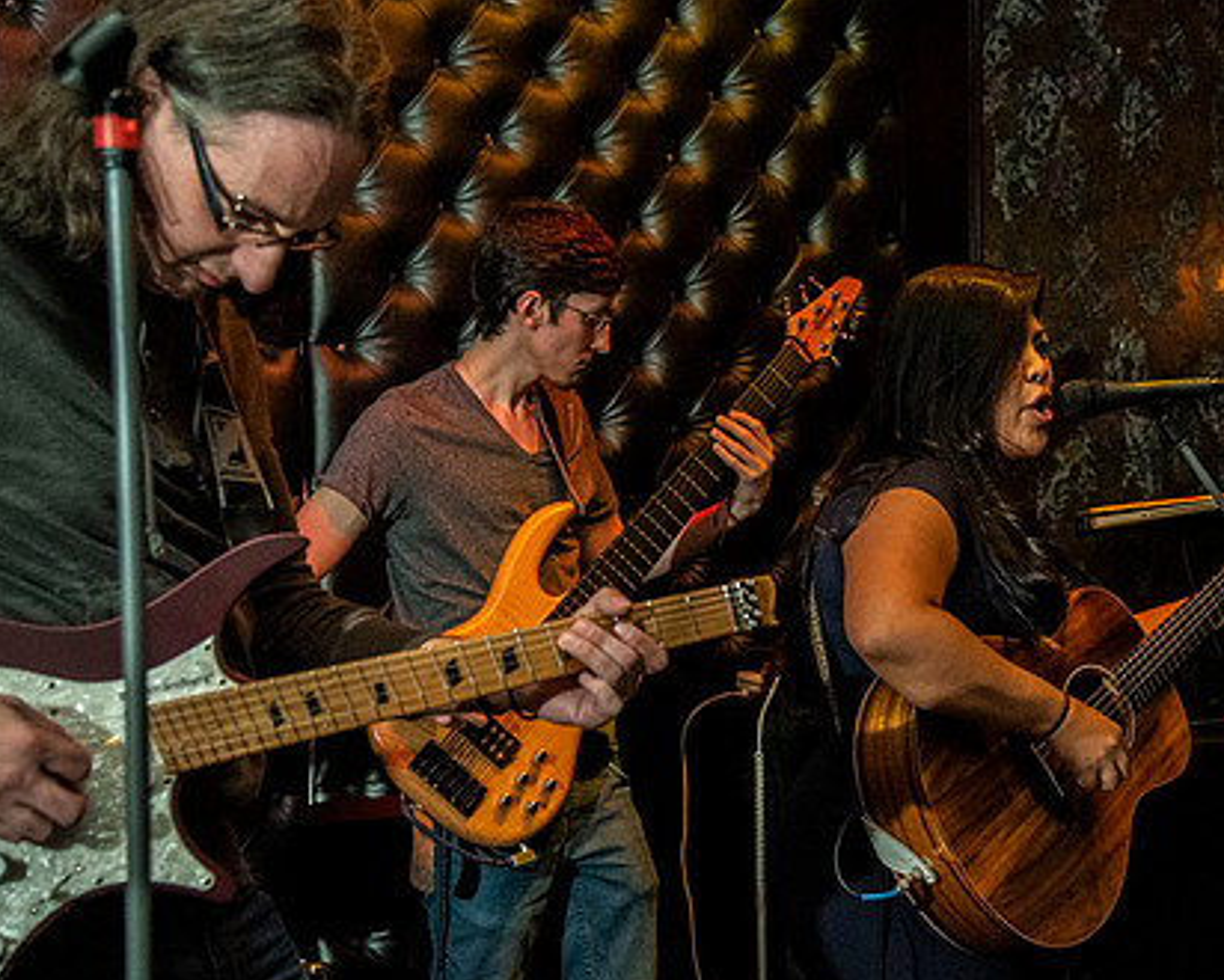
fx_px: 2392
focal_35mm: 66
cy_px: 569
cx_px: 802
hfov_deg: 28.5
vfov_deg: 23.1
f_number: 4
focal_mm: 50
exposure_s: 1/200
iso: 6400
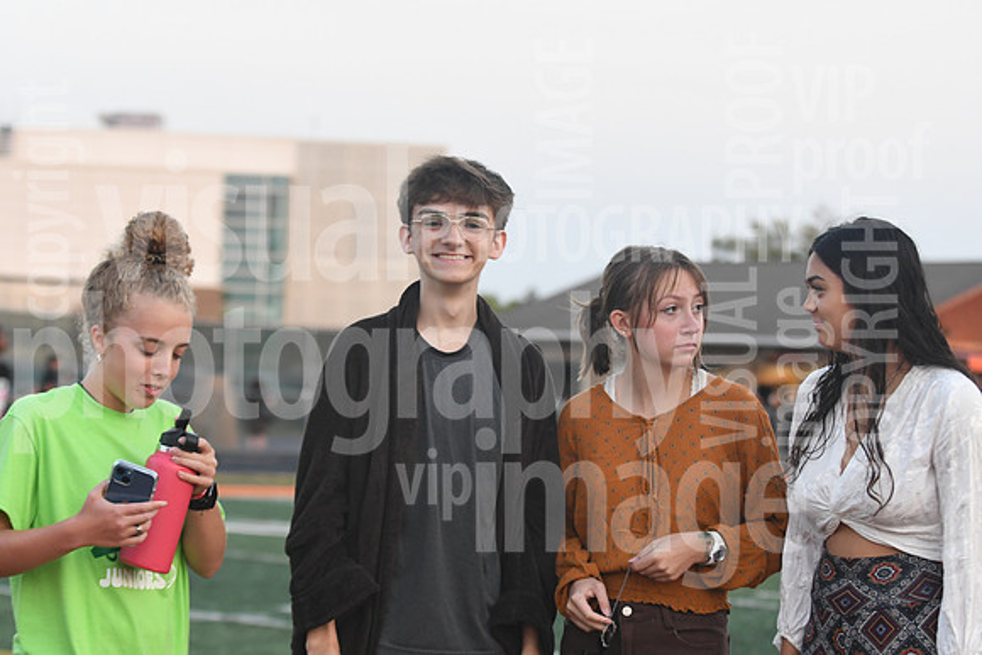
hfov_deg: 19.5
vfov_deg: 13.0
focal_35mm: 105
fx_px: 2865
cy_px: 328
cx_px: 491
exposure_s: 1/800
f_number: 4
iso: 1600
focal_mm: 70
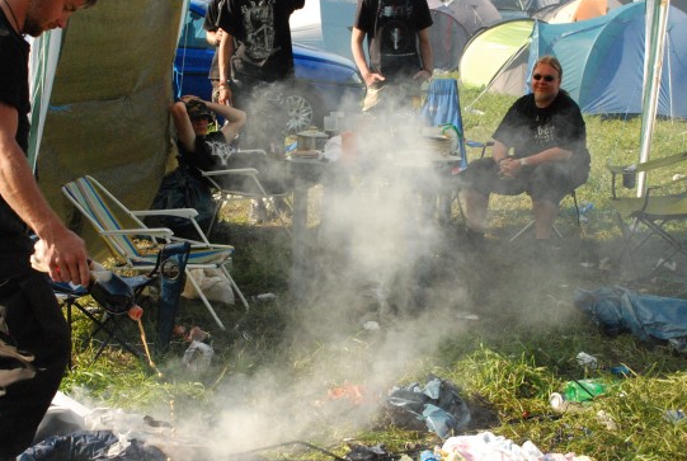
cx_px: 337
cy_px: 274
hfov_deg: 29.3
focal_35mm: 69
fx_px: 1314
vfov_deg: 19.9
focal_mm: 31
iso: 1600
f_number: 9.5
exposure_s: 1/1000
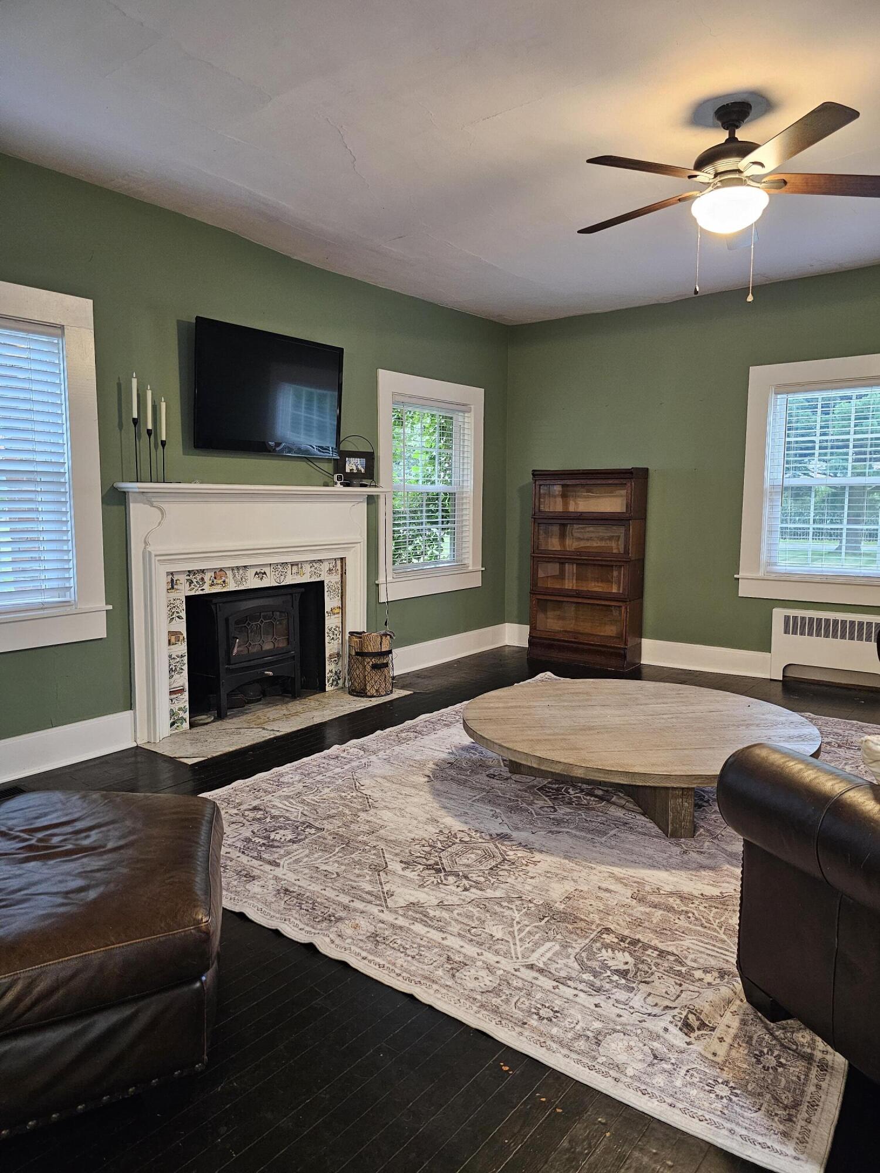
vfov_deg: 73.9
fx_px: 780
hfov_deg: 58.9
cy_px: 586
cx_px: 440
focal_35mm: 23
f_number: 1.7
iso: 800
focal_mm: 6.3
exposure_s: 1/60
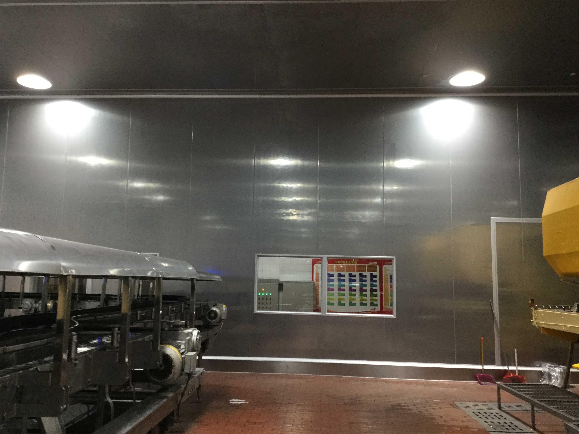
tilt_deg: +6.5
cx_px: 282
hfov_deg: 56.8
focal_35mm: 32
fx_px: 535
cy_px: 213
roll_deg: -0.8
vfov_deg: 44.2
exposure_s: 1/33
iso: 125
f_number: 2.4
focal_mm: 3.3
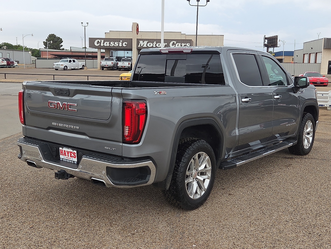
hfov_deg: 46.8
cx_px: 166
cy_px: 124
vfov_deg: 36.0
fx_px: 382
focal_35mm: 40
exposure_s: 1/119
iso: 48
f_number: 1.8
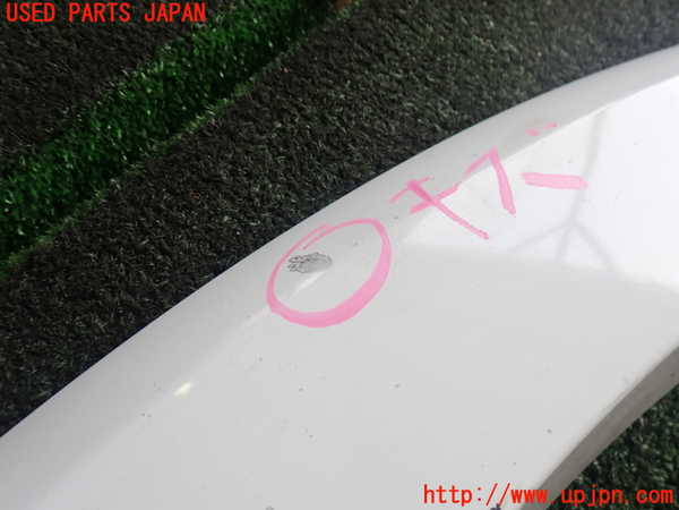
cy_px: 255
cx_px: 340
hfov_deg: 60.0
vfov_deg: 46.8
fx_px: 588
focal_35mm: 30
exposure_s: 1/200
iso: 100
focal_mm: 5.4
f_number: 3.2
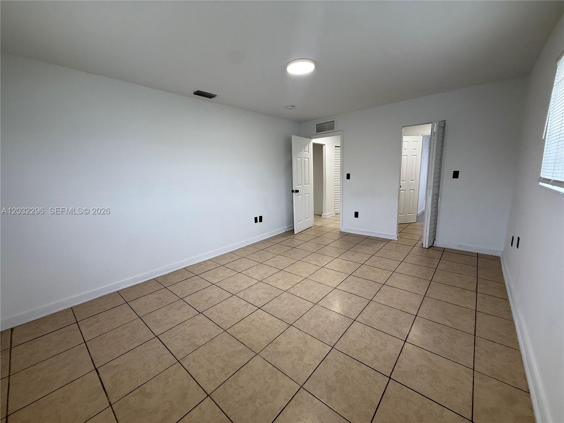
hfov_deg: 102.1
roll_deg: +1.9
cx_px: 282
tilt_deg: -9.3
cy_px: 212
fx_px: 228
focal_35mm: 14
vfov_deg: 85.7
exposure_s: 1/120
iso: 125
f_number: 2.2
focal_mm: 2.22
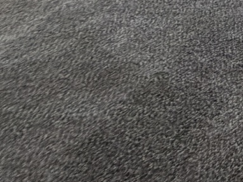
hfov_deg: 17.8
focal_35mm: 63
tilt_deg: -8.3
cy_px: -225
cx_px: 515
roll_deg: +0.7
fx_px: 442
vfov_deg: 15.7
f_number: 2.2
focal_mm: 2.22
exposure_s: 1/120
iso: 320
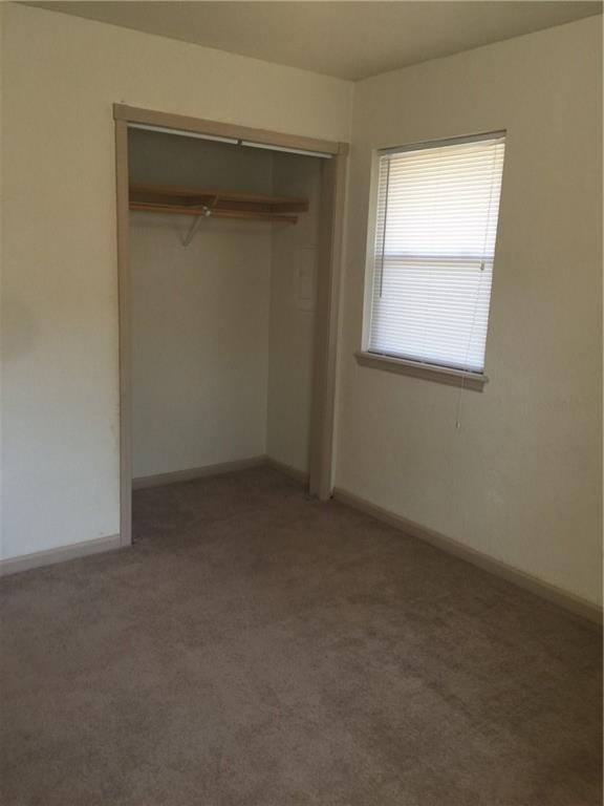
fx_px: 675
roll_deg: -3.9
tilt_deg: -11.3
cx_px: 302
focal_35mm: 29
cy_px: 403
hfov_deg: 48.2
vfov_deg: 61.7
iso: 32
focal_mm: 4.15
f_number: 2.2
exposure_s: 1/30
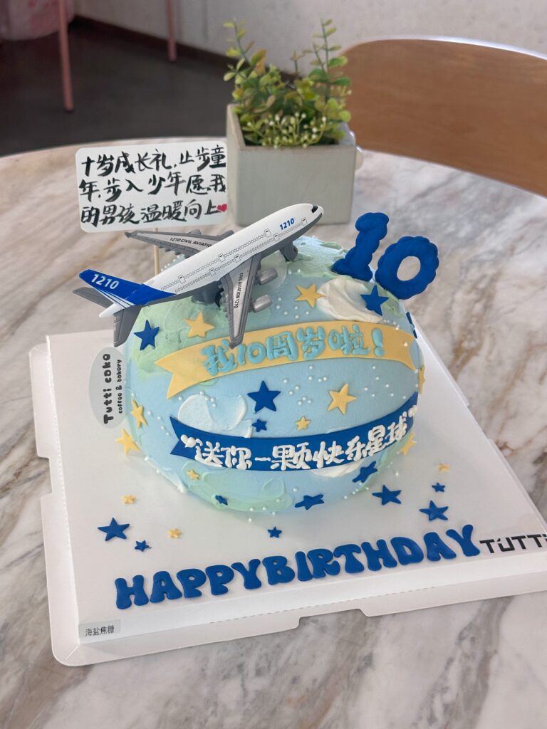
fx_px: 1011
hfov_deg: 30.3
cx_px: 274
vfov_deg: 39.7
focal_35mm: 48
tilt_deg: -35.2
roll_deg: -2.6
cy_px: 364
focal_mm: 6.86
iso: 200
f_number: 1.78
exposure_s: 1/33
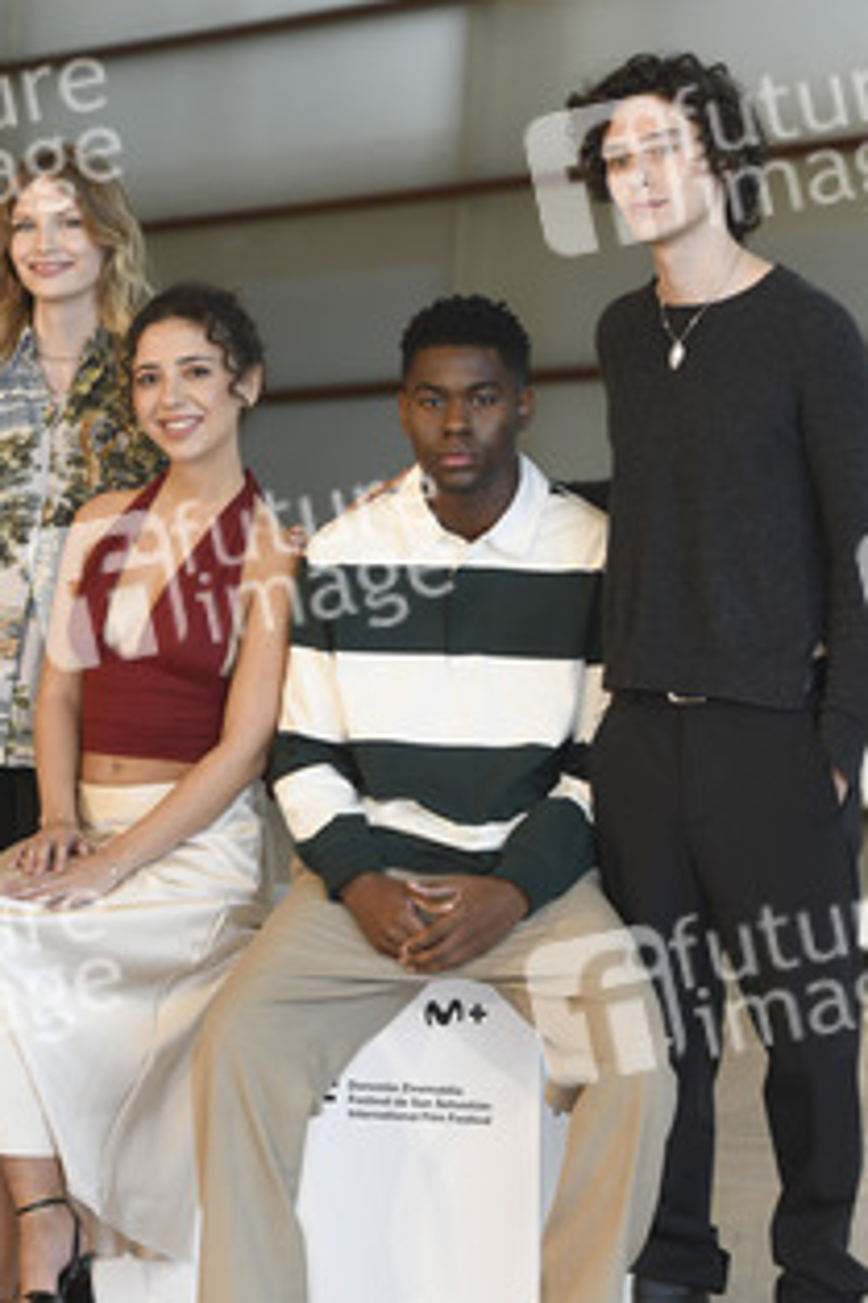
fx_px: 4381
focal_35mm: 121
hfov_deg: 11.3
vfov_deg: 16.9
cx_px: 361
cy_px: 780
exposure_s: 1/320
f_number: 4
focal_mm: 95
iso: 800
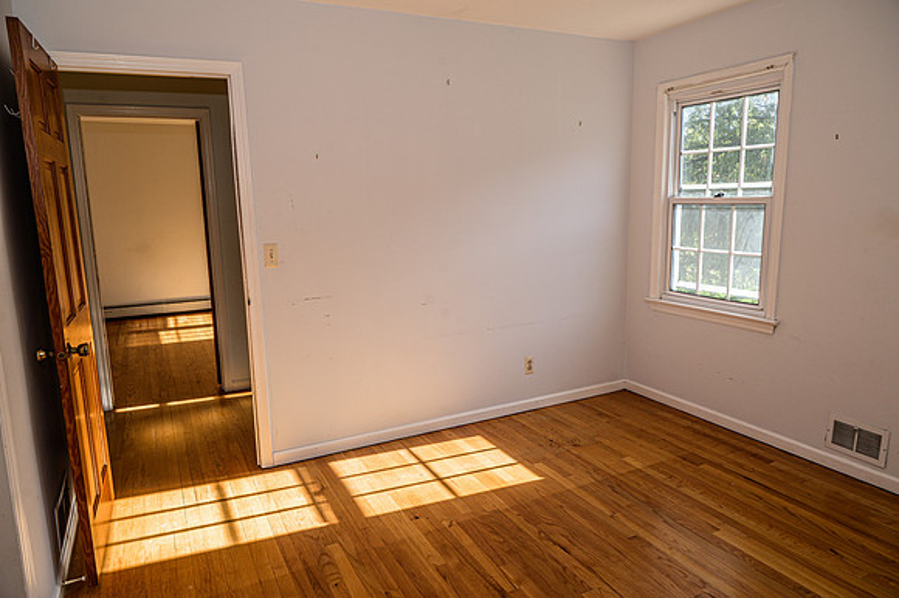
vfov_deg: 53.1
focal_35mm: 24
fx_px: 599
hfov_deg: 73.8
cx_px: 450
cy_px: 299
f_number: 7.1
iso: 400
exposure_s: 1/200
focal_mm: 24
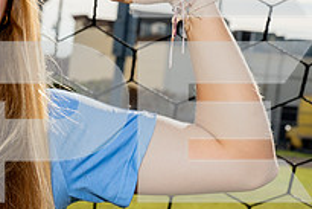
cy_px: 123
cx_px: -75
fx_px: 1622
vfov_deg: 7.4
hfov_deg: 10.8
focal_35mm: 187
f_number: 11
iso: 200
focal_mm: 66
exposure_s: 1/250
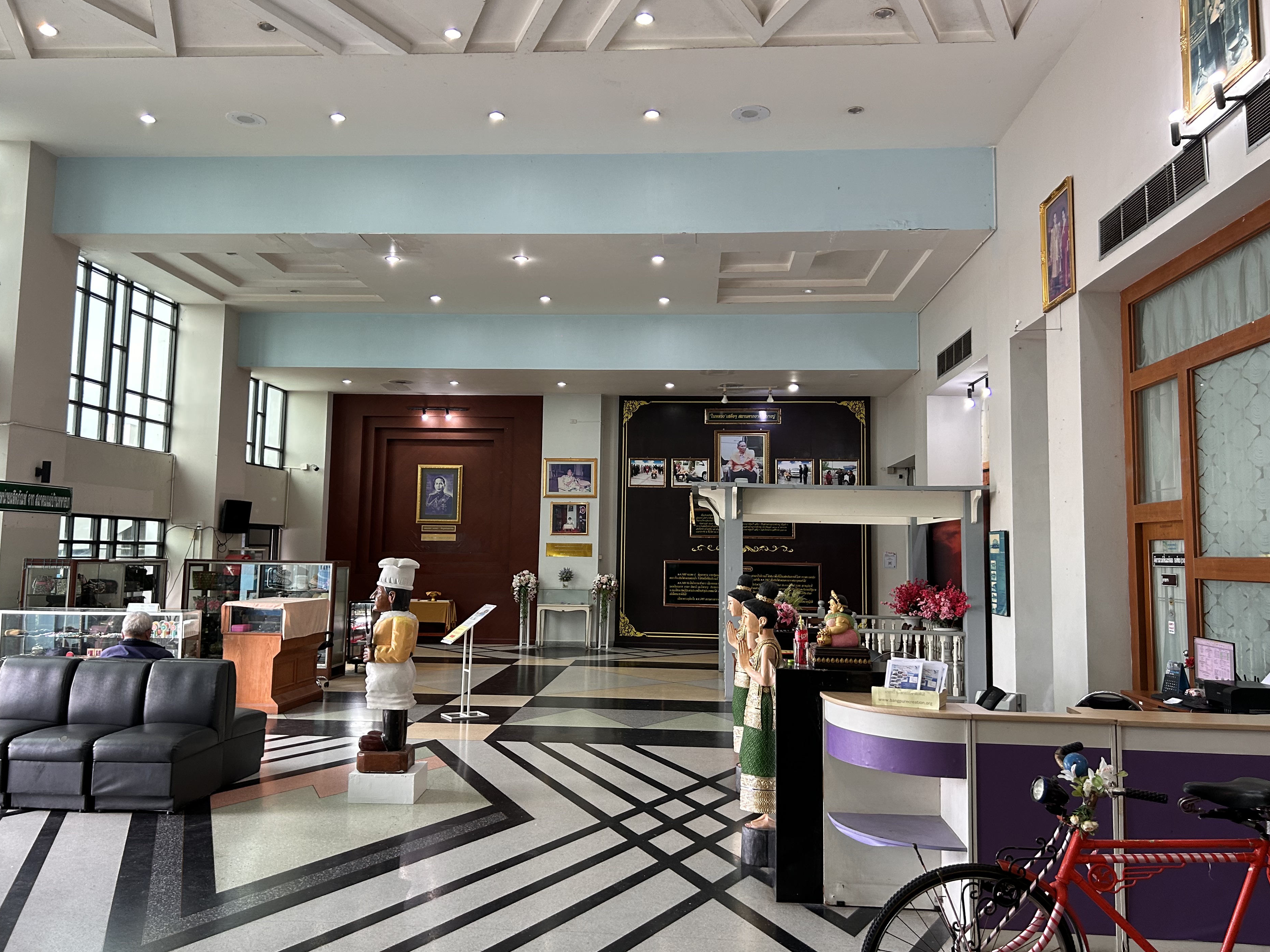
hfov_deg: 63.4
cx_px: 631
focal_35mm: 28
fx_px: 1027
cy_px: 446
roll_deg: -0.8
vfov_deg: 49.7
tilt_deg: +6.1
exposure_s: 1/50
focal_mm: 5.7
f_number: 1.5
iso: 125
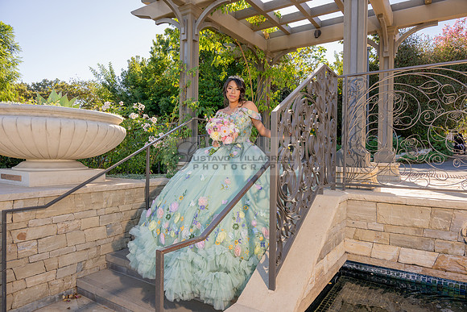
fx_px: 311
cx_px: 234
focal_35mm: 24
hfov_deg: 73.7
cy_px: 156
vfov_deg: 53.2
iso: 200
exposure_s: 1/200
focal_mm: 24
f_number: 7.1
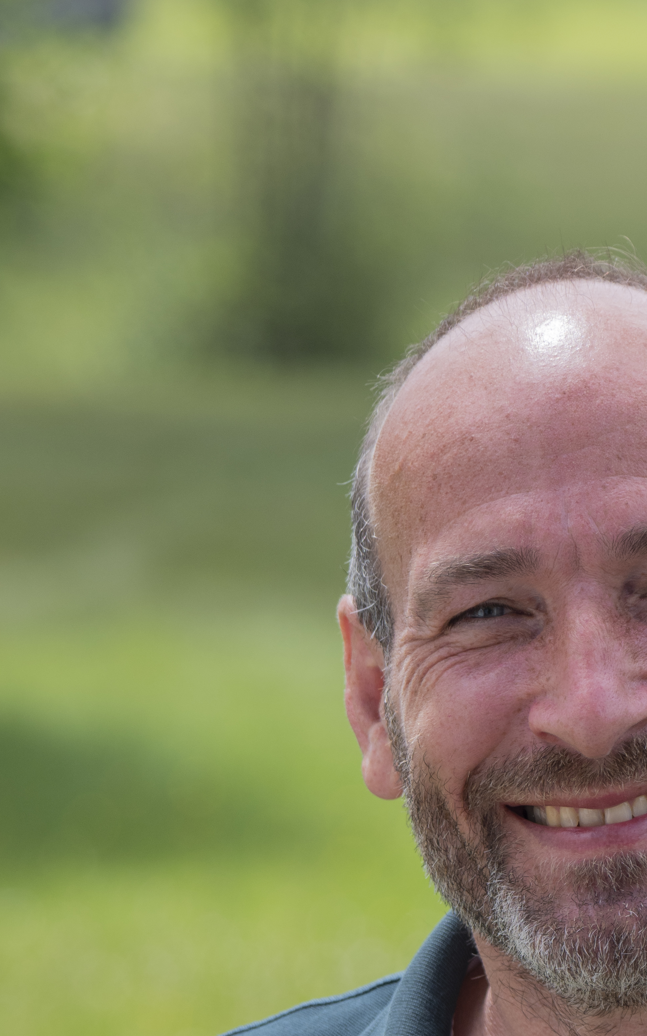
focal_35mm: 352
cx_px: 643
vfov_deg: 6.0
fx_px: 9932
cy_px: 805
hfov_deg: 3.7
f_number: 4
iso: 200
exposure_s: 1/640
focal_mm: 100
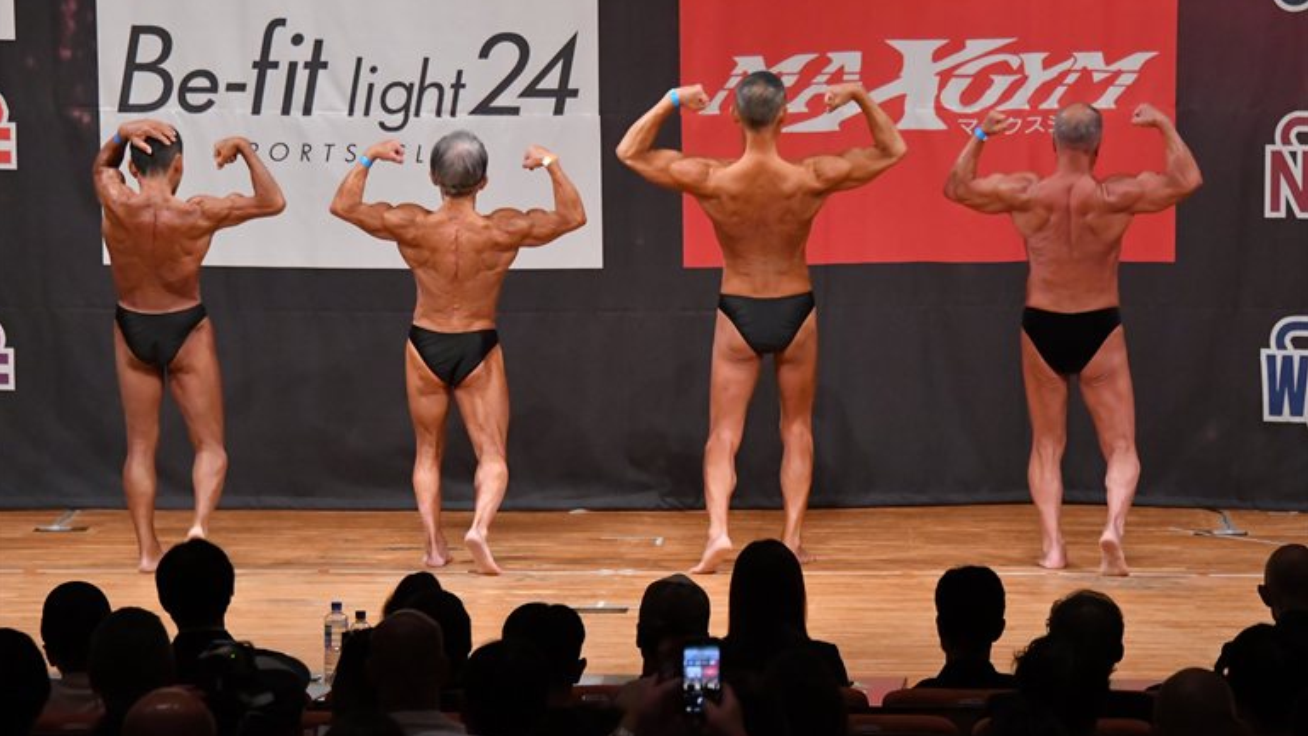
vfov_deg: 6.3
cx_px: 651
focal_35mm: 193
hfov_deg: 11.2
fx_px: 6695
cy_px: 337
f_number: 5.6
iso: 6400
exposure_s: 1/400
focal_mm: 122
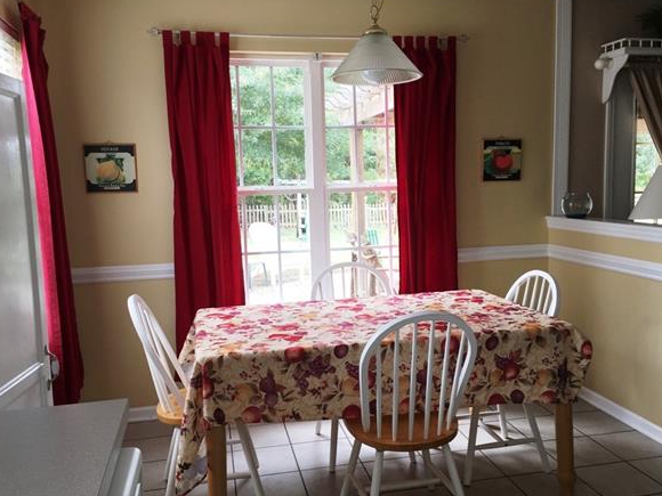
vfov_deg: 44.1
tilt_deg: -6.5
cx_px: 340
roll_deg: +1.8
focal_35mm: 32
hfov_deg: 56.8
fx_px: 612
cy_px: 260
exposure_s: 1/60
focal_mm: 4.15
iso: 25
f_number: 2.2
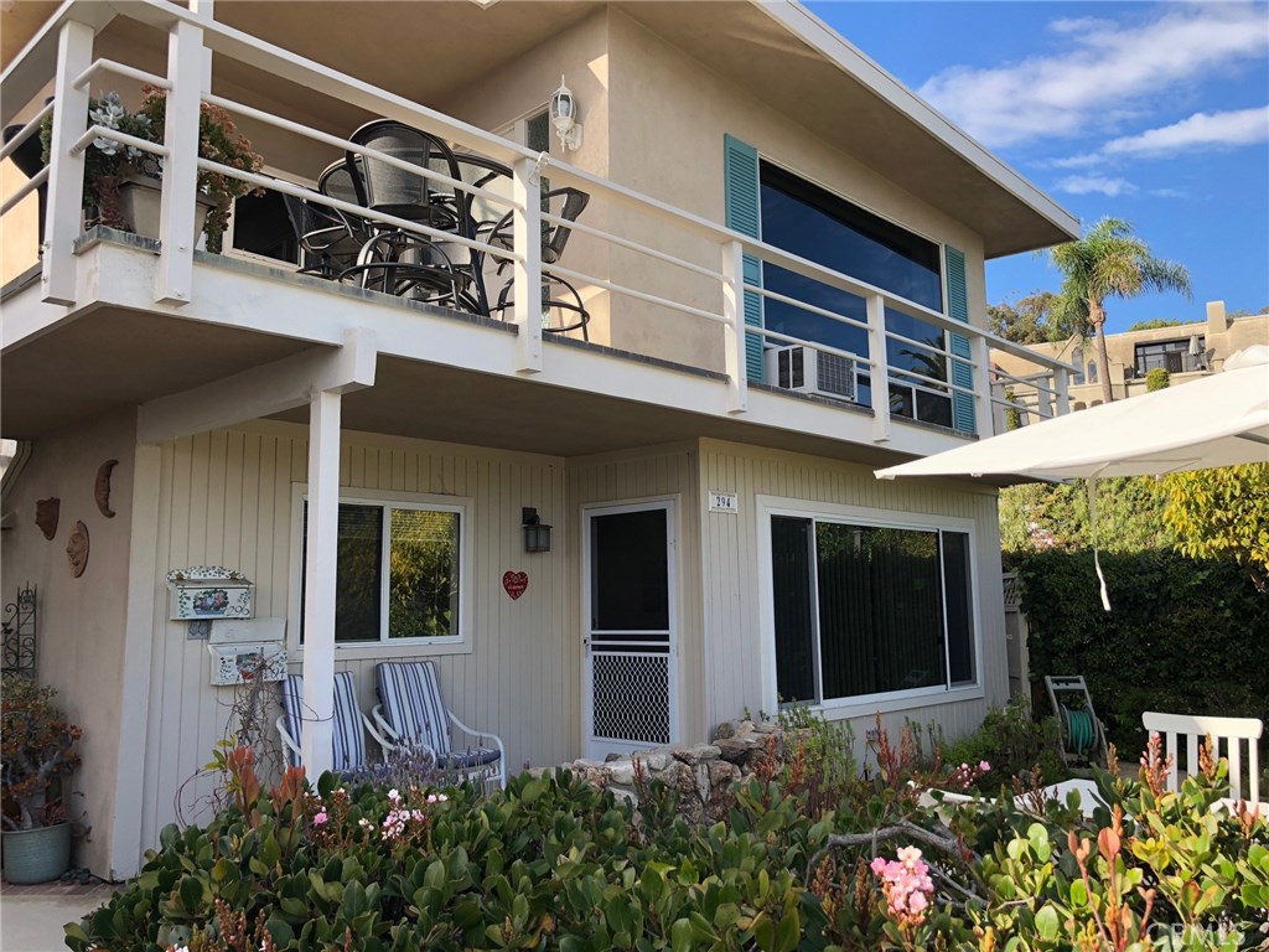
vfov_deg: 49.7
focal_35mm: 28
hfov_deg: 63.4
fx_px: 1026
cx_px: 634
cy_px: 476
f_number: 1.8
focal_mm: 4
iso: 20
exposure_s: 1/762
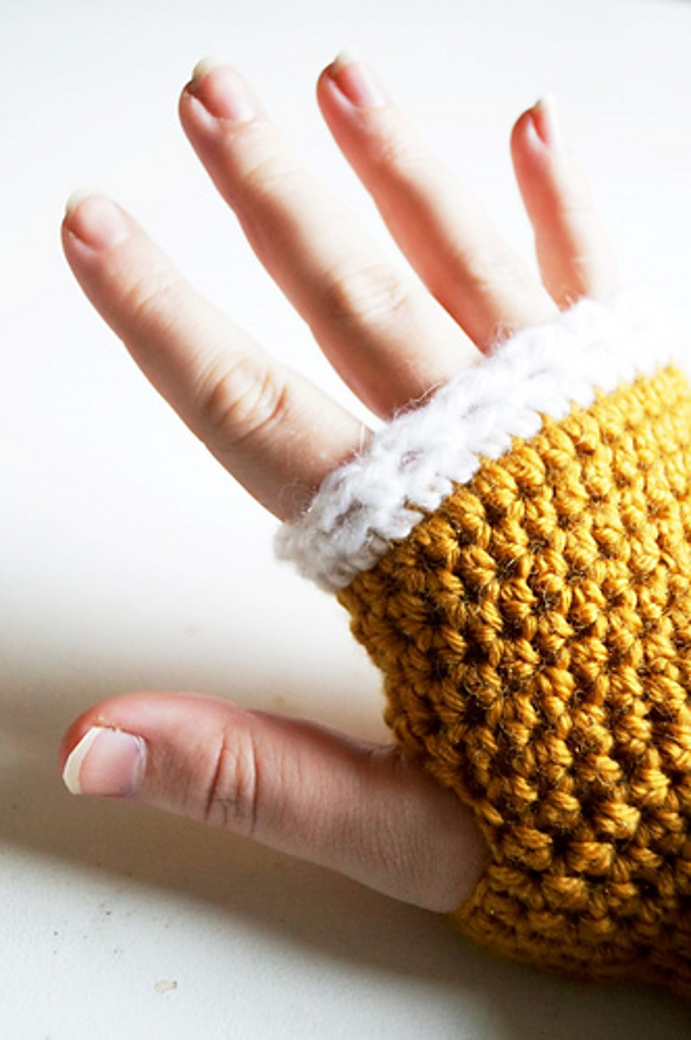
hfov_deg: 34.1
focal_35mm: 39
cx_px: 346
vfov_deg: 49.6
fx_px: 1126
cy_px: 520
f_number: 4.5
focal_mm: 26
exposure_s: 1/50
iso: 3200
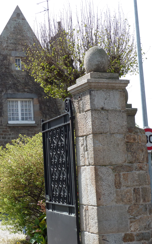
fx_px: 418
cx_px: -1
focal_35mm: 63
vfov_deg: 32.5
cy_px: 123
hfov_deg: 20.0
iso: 80
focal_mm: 7.3
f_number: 4
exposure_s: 1/250
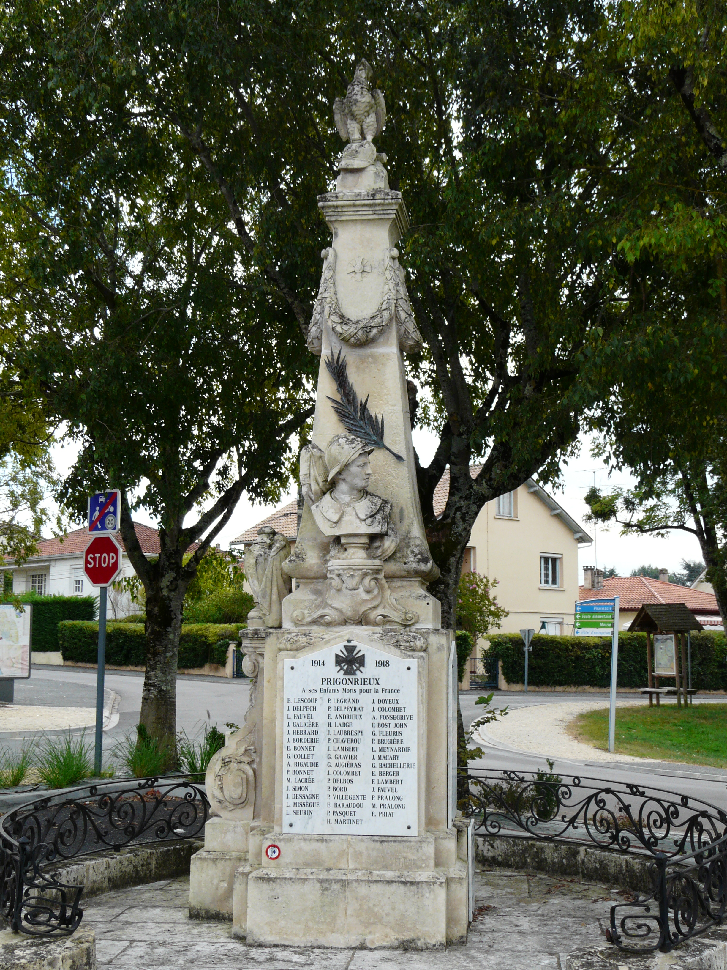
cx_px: 364
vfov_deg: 41.2
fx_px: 1288
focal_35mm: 46
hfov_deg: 31.5
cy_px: 485
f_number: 5
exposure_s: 1/250
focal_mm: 7.5
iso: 100
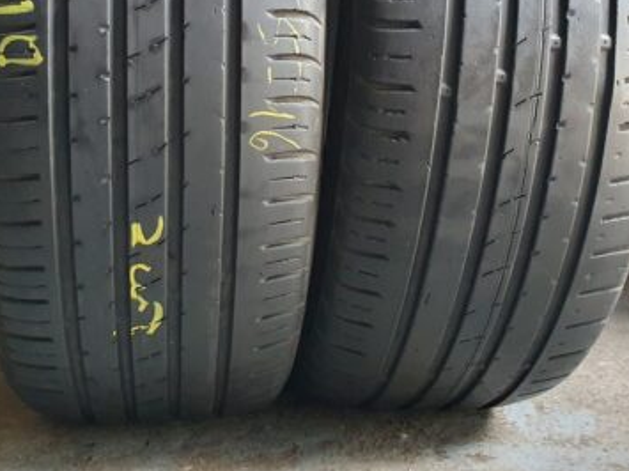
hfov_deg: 42.9
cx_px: 298
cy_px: 133
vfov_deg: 32.4
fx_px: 799
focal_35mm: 44
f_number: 2.4
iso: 500
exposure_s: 1/40
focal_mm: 4.32
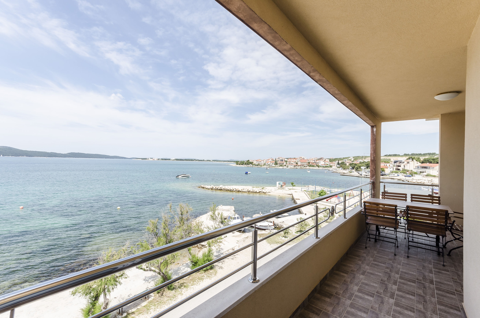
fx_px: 200
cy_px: 159
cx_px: 240
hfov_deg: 100.5
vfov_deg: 77.1
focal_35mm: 15
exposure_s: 1/200
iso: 100
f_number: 13
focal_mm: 10
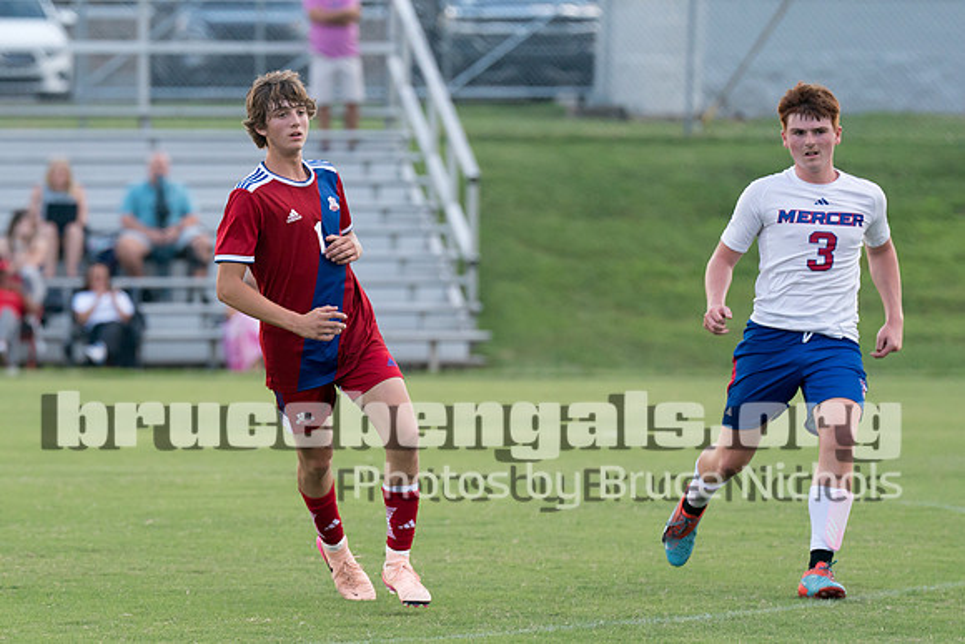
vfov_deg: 4.5
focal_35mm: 304
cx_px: 265
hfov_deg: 6.8
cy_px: 327
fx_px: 8152
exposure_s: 1/1250
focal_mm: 200
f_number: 4
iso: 1600
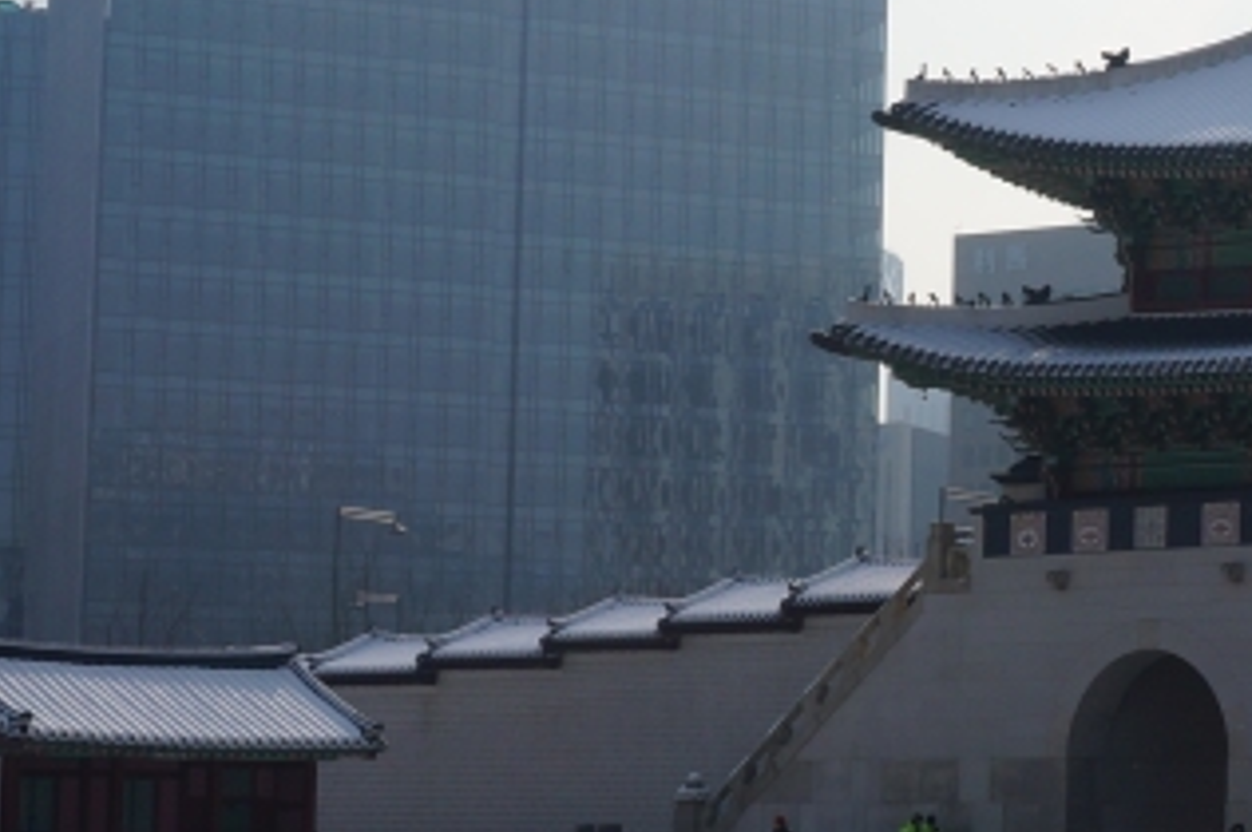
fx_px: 3961
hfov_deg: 16.8
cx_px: 1676
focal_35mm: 114
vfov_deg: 12.0
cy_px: 507
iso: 200
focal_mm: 24
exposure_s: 1/640
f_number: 13
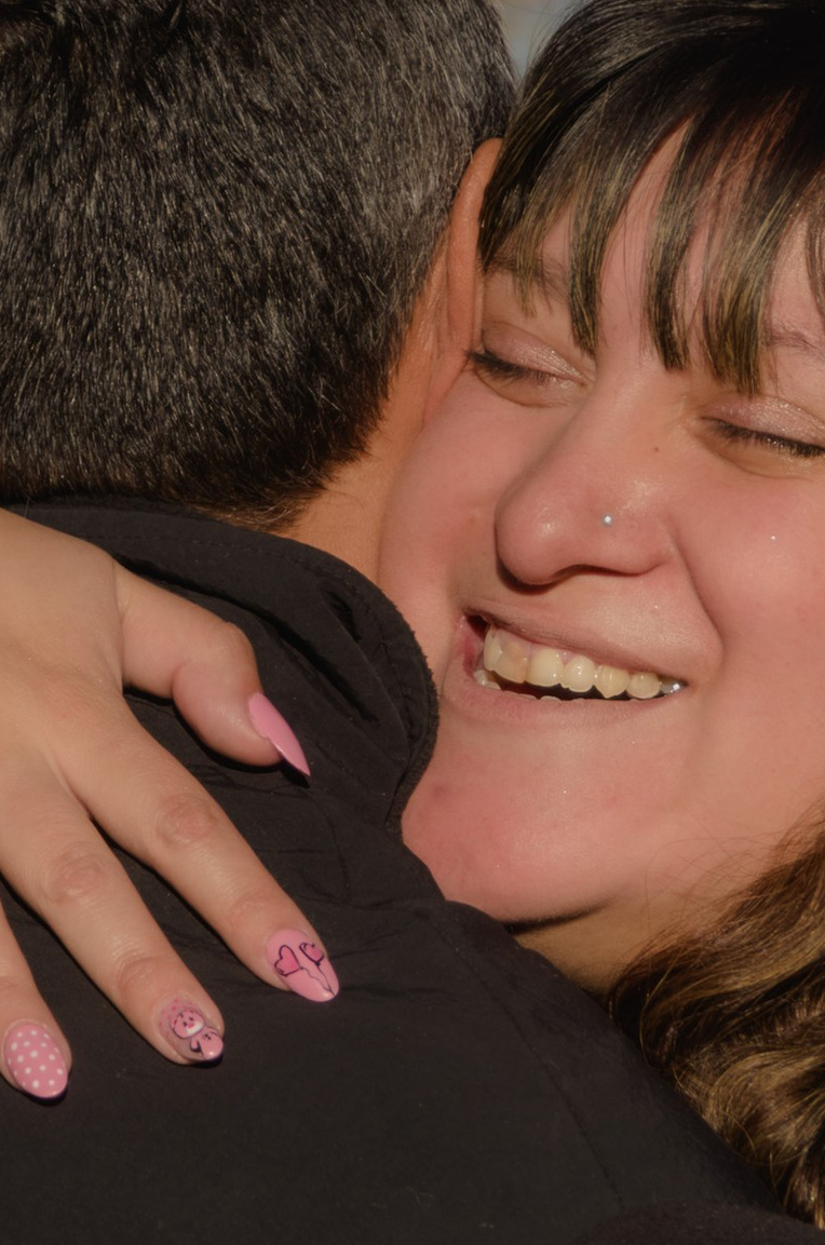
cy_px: 680
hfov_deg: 3.9
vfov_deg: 5.9
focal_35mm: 352
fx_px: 12150
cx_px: 400
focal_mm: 70
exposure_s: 1/1000
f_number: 5.3
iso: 250
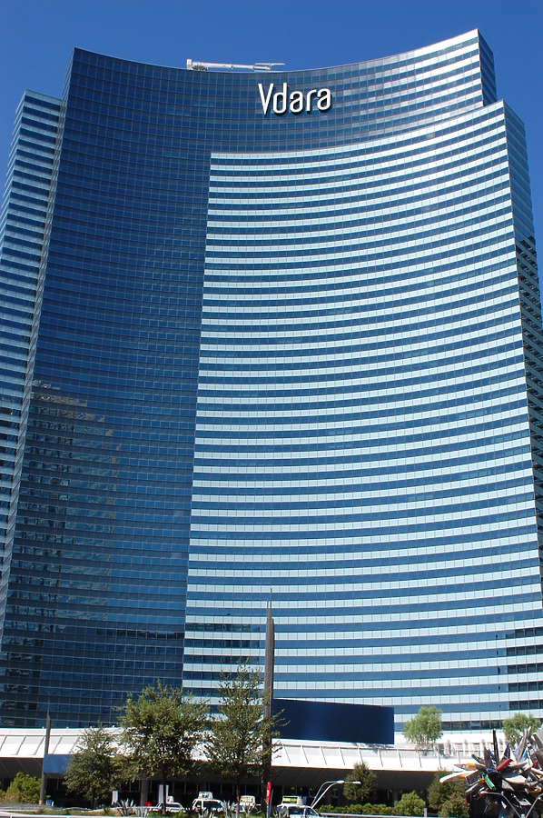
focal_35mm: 42
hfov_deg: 31.8
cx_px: 272
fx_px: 952
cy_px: 409
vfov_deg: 46.4
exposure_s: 1/320
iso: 200
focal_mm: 28
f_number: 9
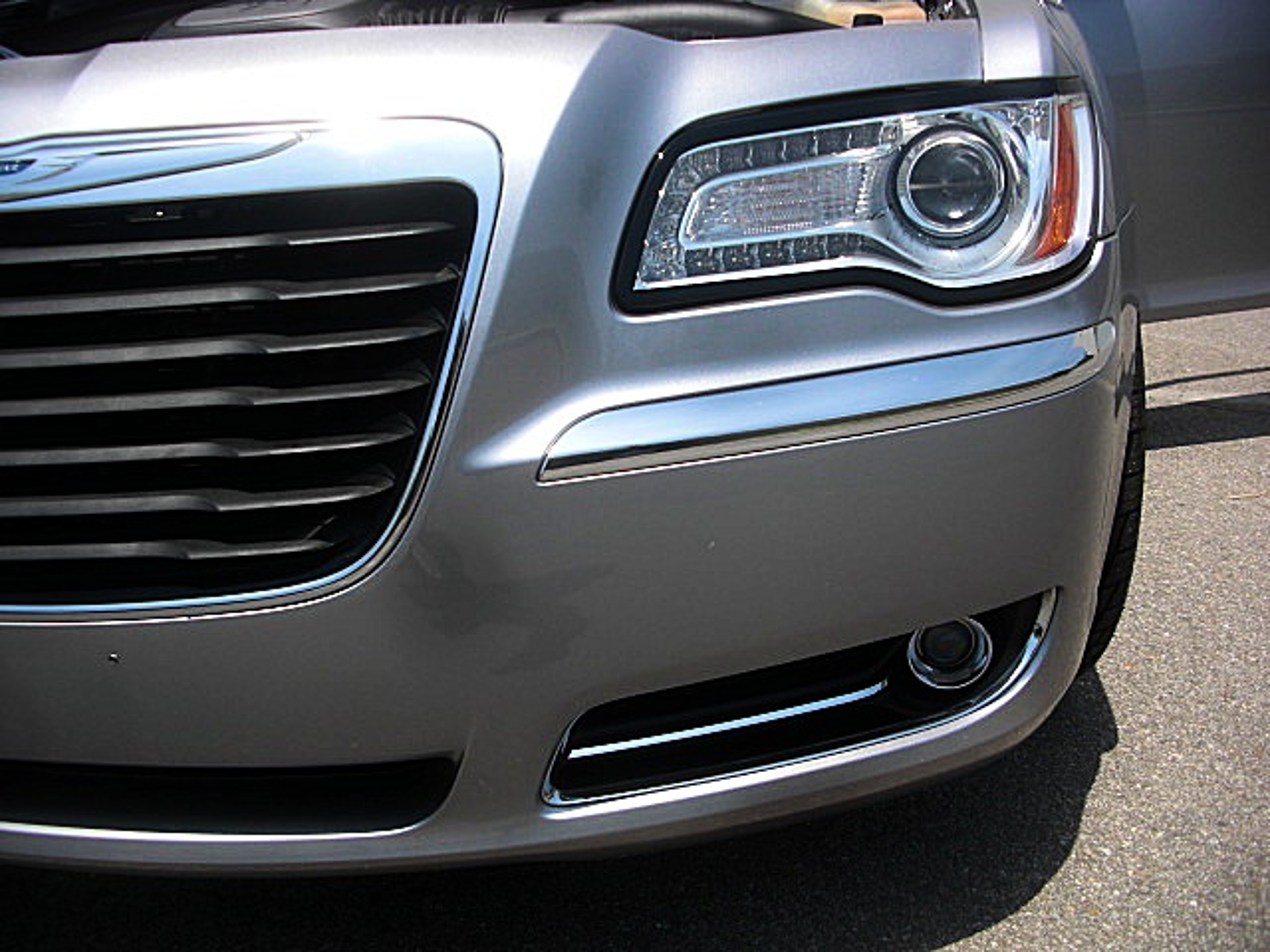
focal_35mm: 36
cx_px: 635
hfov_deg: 51.4
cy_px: 476
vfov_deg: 39.7
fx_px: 1321
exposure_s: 1/800
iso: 50
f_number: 2.8
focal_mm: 6.3
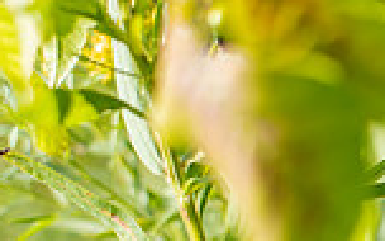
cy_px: 237
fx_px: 2036
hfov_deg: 10.2
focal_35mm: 194
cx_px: 684
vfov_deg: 6.7
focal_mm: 50
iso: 80
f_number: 3.2
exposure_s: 1/320
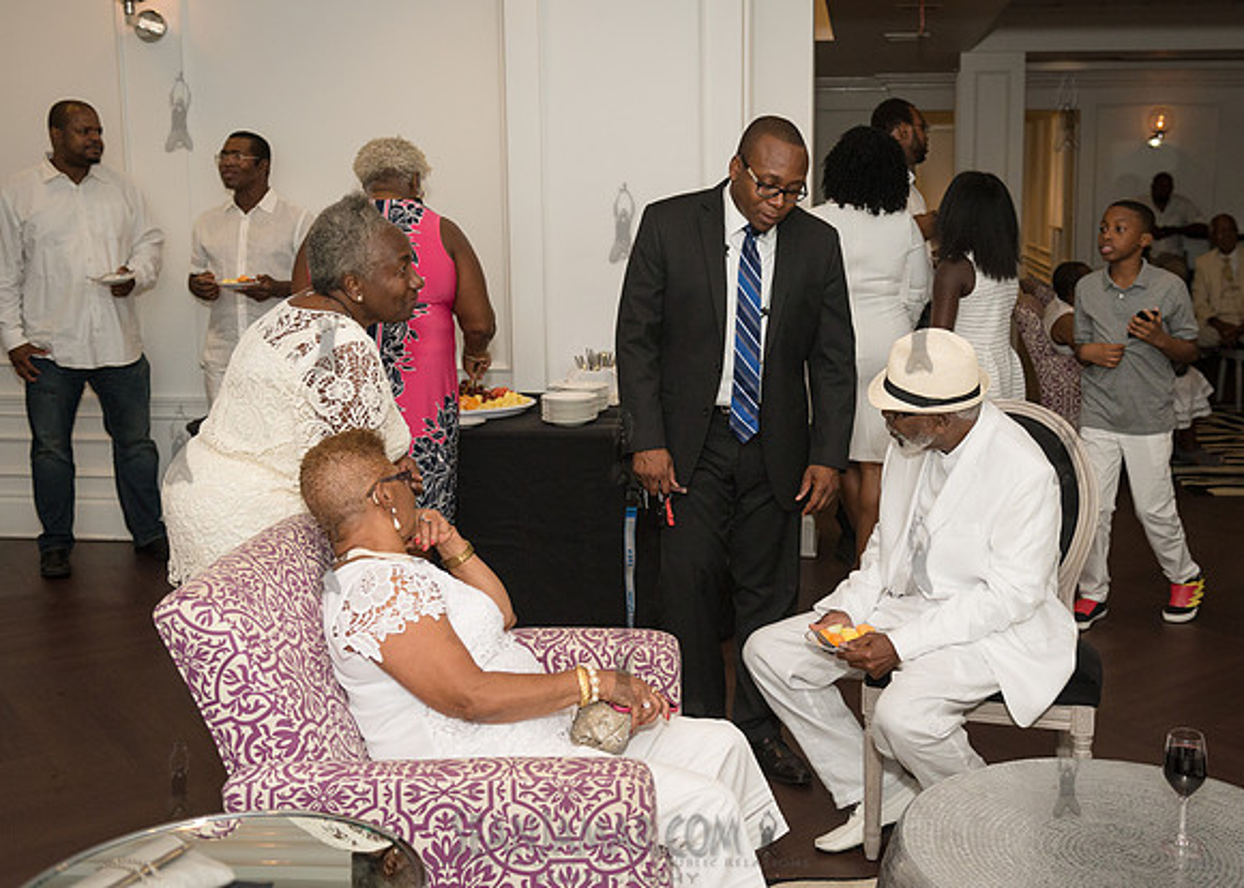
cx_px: 725
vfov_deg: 34.9
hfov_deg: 47.4
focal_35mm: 40
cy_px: 404
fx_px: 1410
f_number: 4
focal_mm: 35
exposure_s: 1/400
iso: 1600
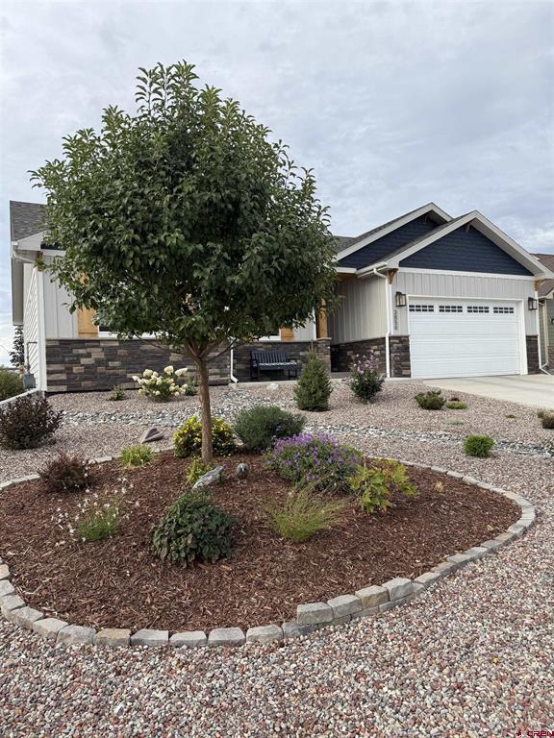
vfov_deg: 71.6
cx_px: 277
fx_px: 512
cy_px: 369
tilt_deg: +0.6
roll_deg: +2.7
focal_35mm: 24
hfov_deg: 56.8
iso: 80
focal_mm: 6.76
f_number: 1.78
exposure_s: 1/813
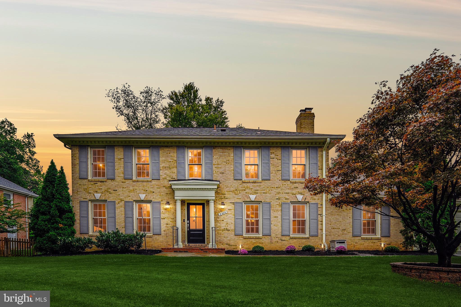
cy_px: 154
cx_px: 230
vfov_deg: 70.4
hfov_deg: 93.3
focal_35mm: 17
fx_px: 218
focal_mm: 17
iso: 100
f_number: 8
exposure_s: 1/60
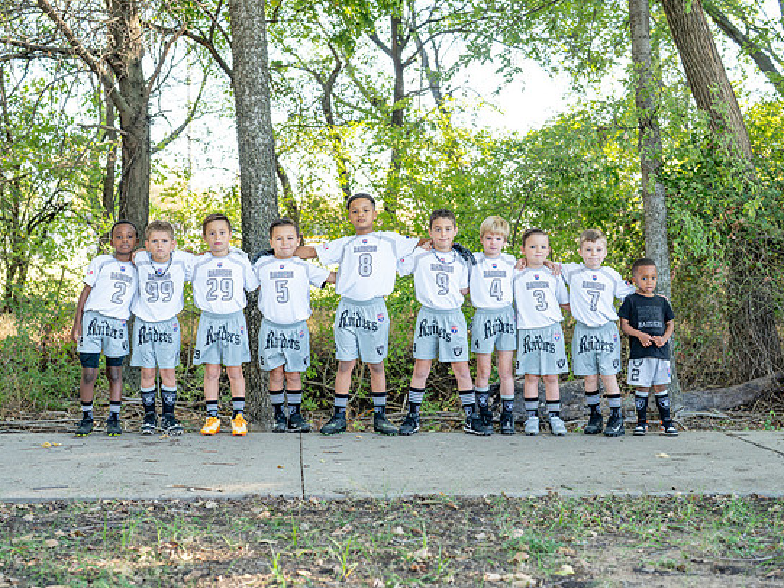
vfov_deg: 24.4
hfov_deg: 32.2
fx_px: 1359
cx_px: 395
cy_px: 313
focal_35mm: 60
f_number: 4
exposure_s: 1/640
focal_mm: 50
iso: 1000
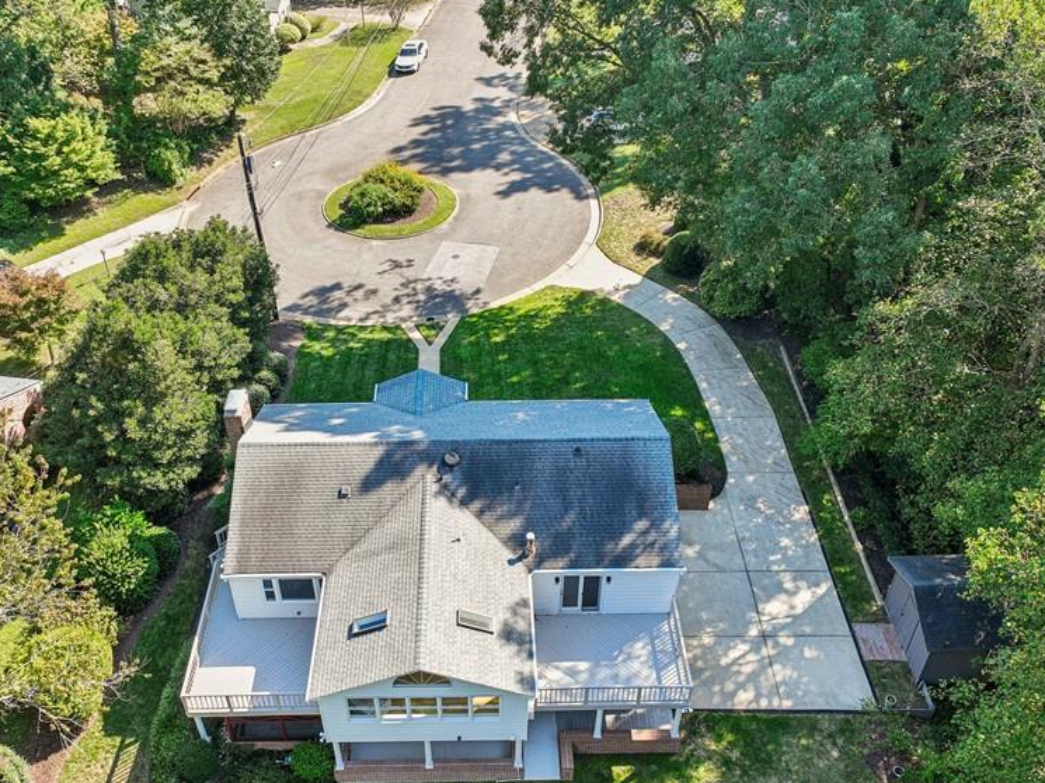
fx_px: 996
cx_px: 478
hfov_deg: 55.3
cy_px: 437
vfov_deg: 42.8
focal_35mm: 33
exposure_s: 1/500
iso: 130
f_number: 2.8
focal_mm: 12.3
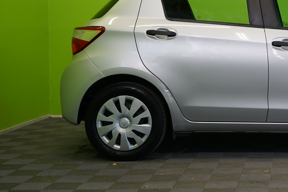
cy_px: 51
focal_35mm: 81
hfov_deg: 23.8
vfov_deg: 16.8
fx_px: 648
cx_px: 301
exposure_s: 1/30
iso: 400
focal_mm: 38
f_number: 7.1
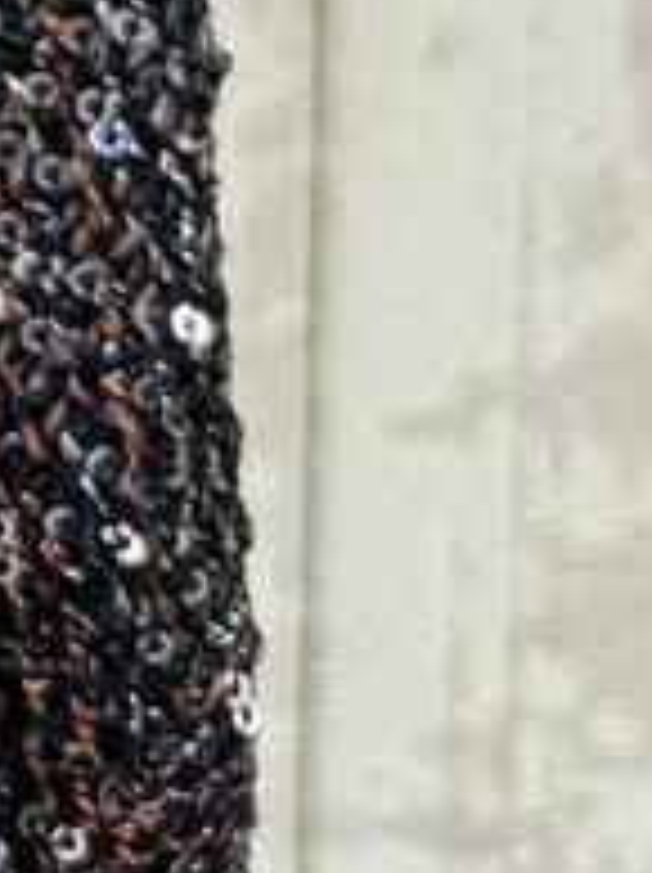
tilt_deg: -10.3
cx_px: -1837
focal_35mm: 186
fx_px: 4681
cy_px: -1197
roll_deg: +1.4
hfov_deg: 6.6
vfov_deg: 9.5
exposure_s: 1/287
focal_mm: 6.76
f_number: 1.78
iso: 64
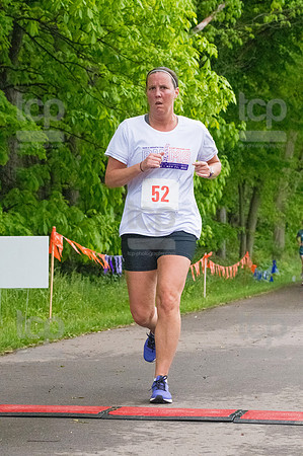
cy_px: 228
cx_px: 152
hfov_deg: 13.0
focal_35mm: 105
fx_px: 1329
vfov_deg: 19.5
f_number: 5.6
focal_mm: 70
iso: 6400
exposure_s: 1/1250
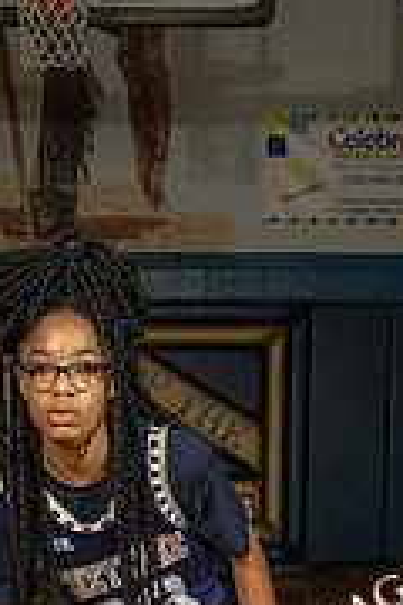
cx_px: 94
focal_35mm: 95
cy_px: 699
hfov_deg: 14.3
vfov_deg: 20.3
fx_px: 1595
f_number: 7.1
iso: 160
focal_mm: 38
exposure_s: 1/200
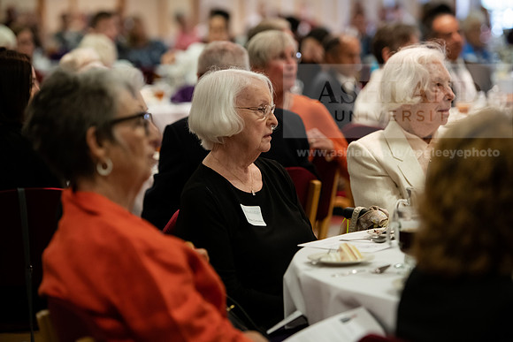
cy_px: 171
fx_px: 1924
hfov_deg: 15.2
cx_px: 256
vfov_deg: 10.2
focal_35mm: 135
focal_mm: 135
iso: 2500
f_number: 3.2
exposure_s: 1/200
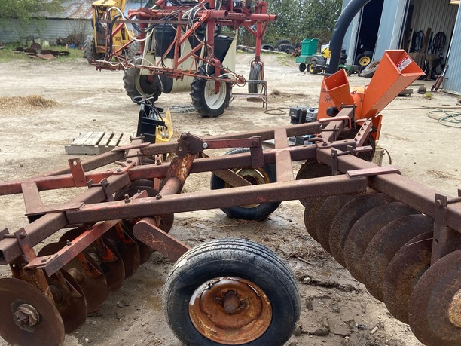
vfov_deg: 41.4
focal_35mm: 34
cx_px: 218
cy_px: 224
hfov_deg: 53.9
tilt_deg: -22.8
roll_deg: -2.9
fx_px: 453
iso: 32
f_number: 1.8
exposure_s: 1/1147
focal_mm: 4.25
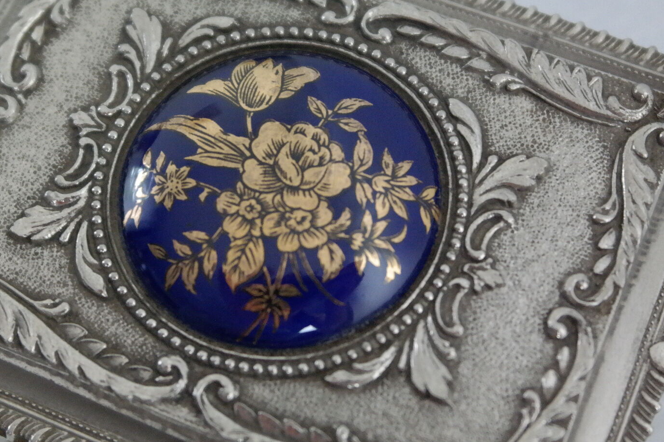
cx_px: 278
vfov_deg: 14.1
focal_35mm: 97
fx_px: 1789
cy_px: 195
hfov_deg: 21.0
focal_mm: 50
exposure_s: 1/80
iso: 3200
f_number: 5.6
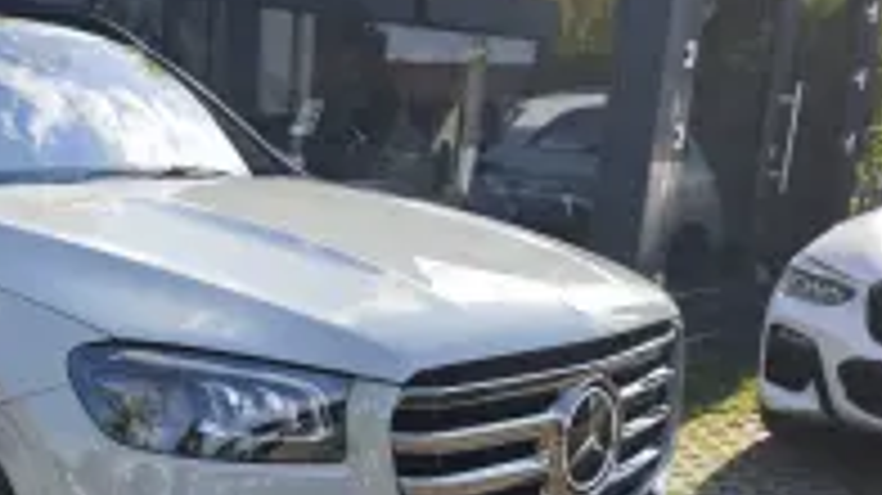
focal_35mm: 46
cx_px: 108
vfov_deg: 25.3
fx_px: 1075
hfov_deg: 41.5
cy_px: 428
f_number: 1.6
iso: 50
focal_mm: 6.55
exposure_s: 1/873
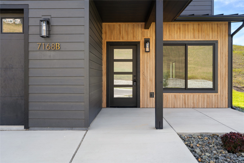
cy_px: 82
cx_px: 122
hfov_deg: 65.5
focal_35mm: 28
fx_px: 190
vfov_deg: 46.4
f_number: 9
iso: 250
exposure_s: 1/125
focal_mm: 28
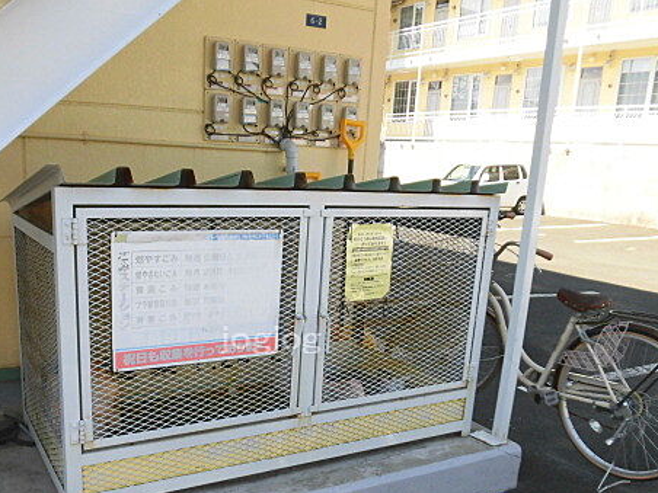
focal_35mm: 34
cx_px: 275
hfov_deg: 53.7
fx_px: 646
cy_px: 336
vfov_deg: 41.2
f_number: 3.1
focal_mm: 4.3
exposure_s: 1/500
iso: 100
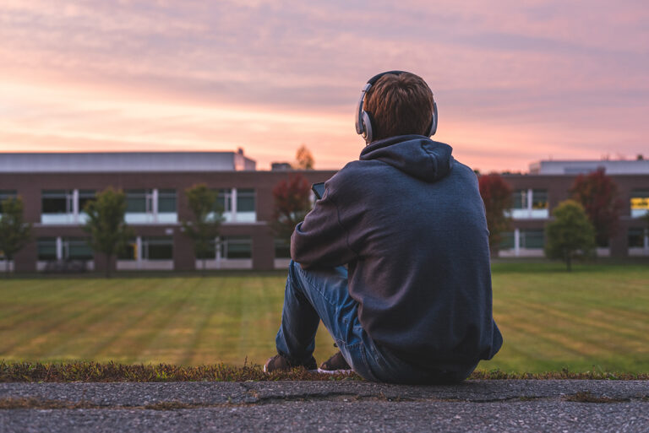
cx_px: 324
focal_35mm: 50
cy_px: 216
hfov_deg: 39.6
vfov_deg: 27.0
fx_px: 902
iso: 800
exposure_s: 1/100
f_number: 3.5
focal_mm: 50
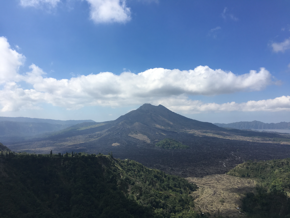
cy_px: 109
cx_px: 145
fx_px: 243
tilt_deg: +2.5
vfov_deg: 48.2
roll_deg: +0.8
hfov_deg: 61.7
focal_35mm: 29
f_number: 2.2
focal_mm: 4.15
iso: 25
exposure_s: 1/2137
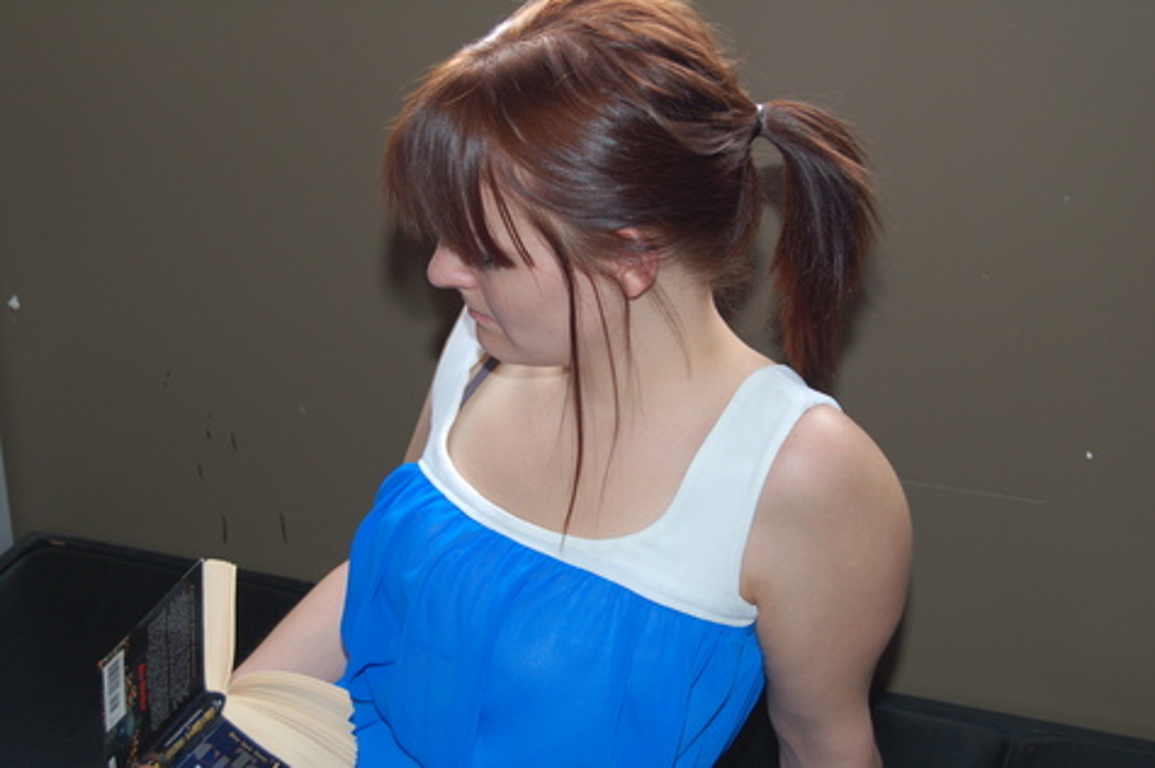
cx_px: 578
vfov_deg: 20.1
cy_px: 384
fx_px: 2164
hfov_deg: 29.9
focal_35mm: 68
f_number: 5.3
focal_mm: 45
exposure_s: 1/60
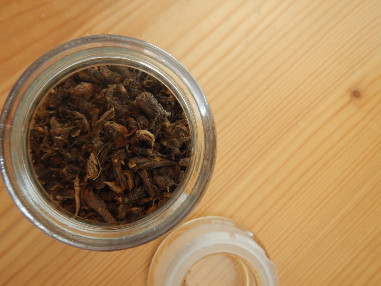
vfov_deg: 42.9
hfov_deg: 55.4
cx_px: 190
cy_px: 143
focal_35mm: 33
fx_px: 363
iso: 400
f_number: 3.9
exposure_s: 1/20
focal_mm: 5.9
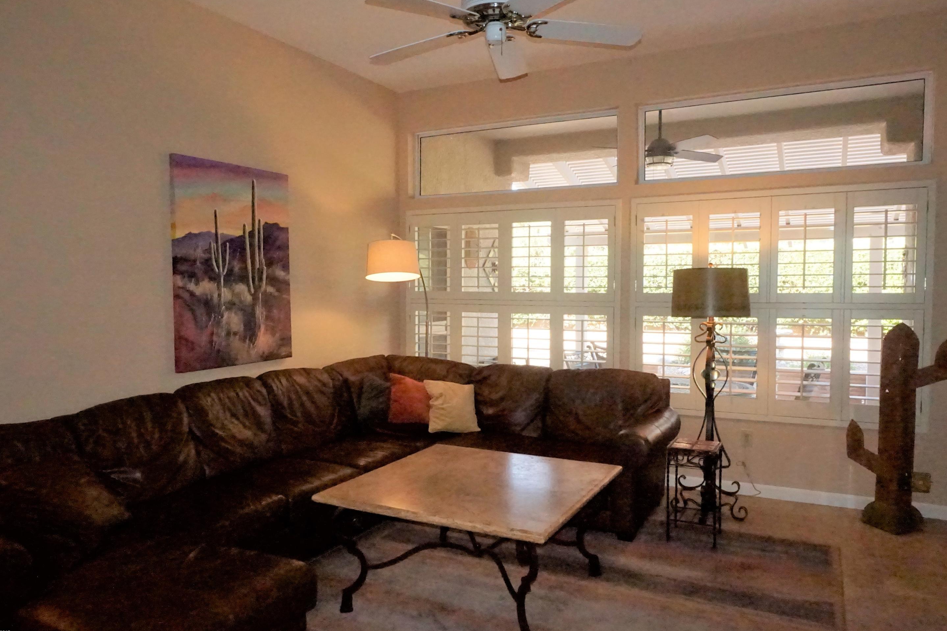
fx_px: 658
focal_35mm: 25
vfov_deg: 51.3
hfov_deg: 71.5
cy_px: 325
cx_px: 473
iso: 8000
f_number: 14
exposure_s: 1/160
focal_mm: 16
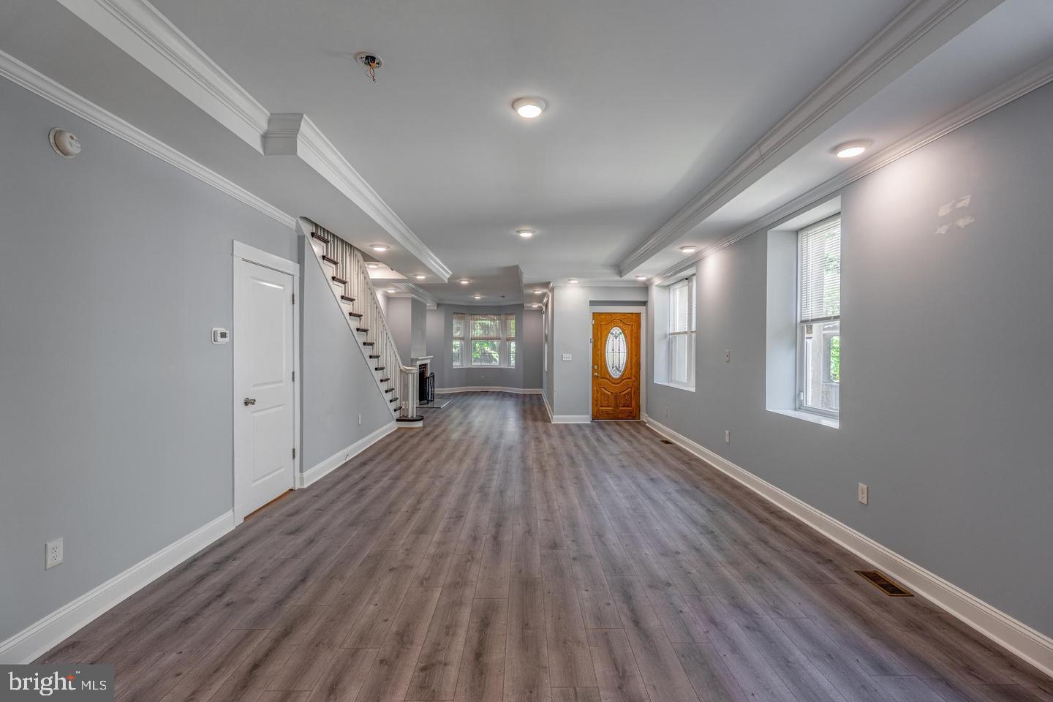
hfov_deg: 95.0
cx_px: 526
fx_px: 483
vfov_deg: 72.1
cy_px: 351
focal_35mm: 16
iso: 640
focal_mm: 16.5
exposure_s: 1/800
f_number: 5.6
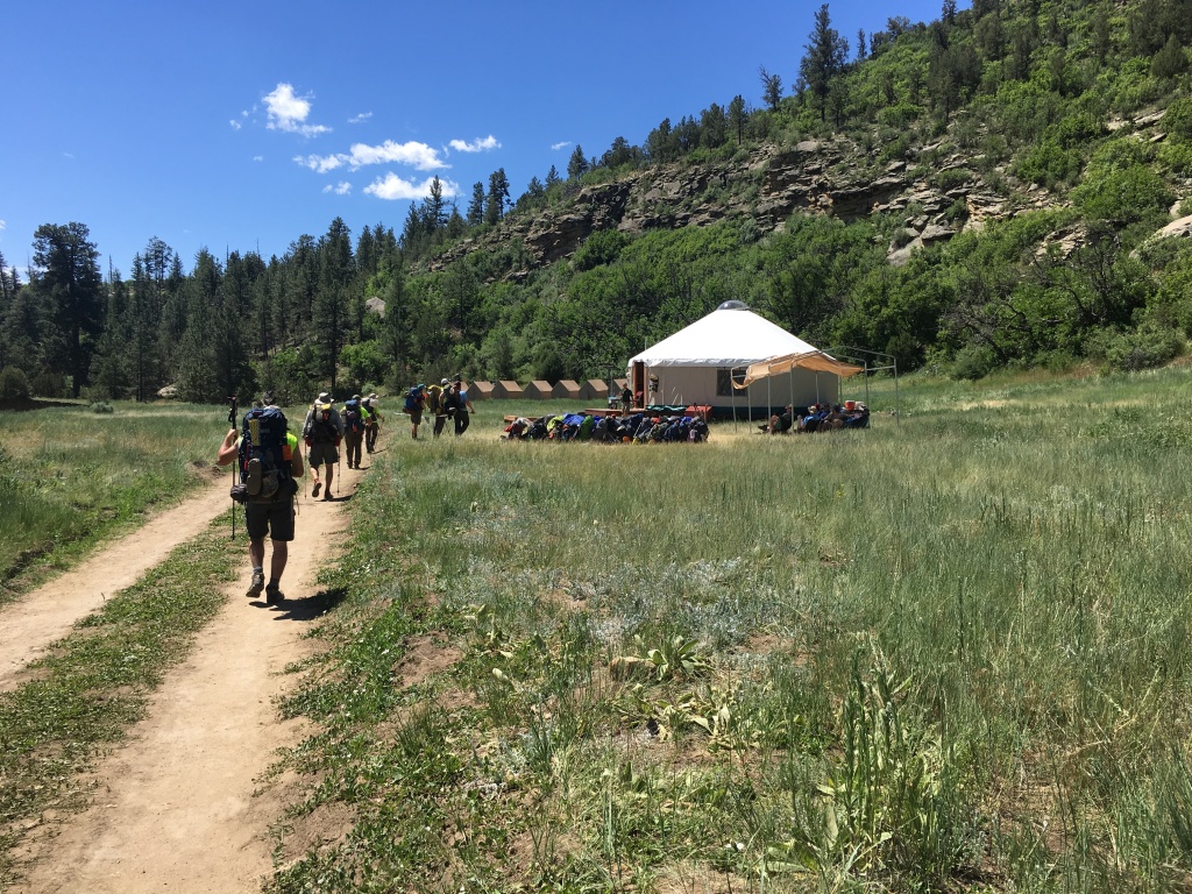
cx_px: 596
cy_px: 447
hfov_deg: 61.7
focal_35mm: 29
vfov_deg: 48.2
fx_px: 999
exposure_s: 1/1350
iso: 25
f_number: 2.2
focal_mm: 4.15
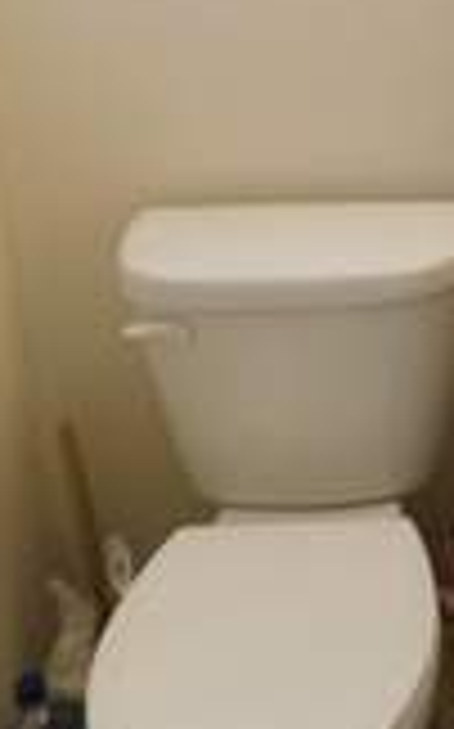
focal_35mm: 72
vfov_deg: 27.5
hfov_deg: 16.1
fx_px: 1428
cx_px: 742
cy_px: 56
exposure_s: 1/30
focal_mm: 4
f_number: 3
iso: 320
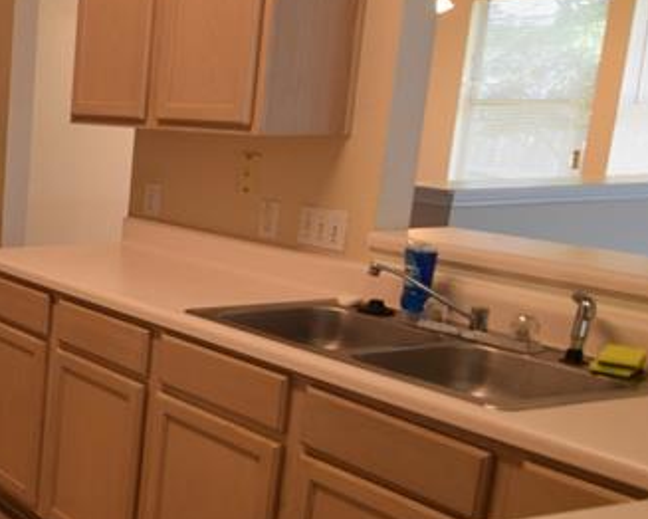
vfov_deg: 31.2
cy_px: 267
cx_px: -305
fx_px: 930
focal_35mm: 48
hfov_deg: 27.5
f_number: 4
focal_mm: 11
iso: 500
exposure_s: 1/60
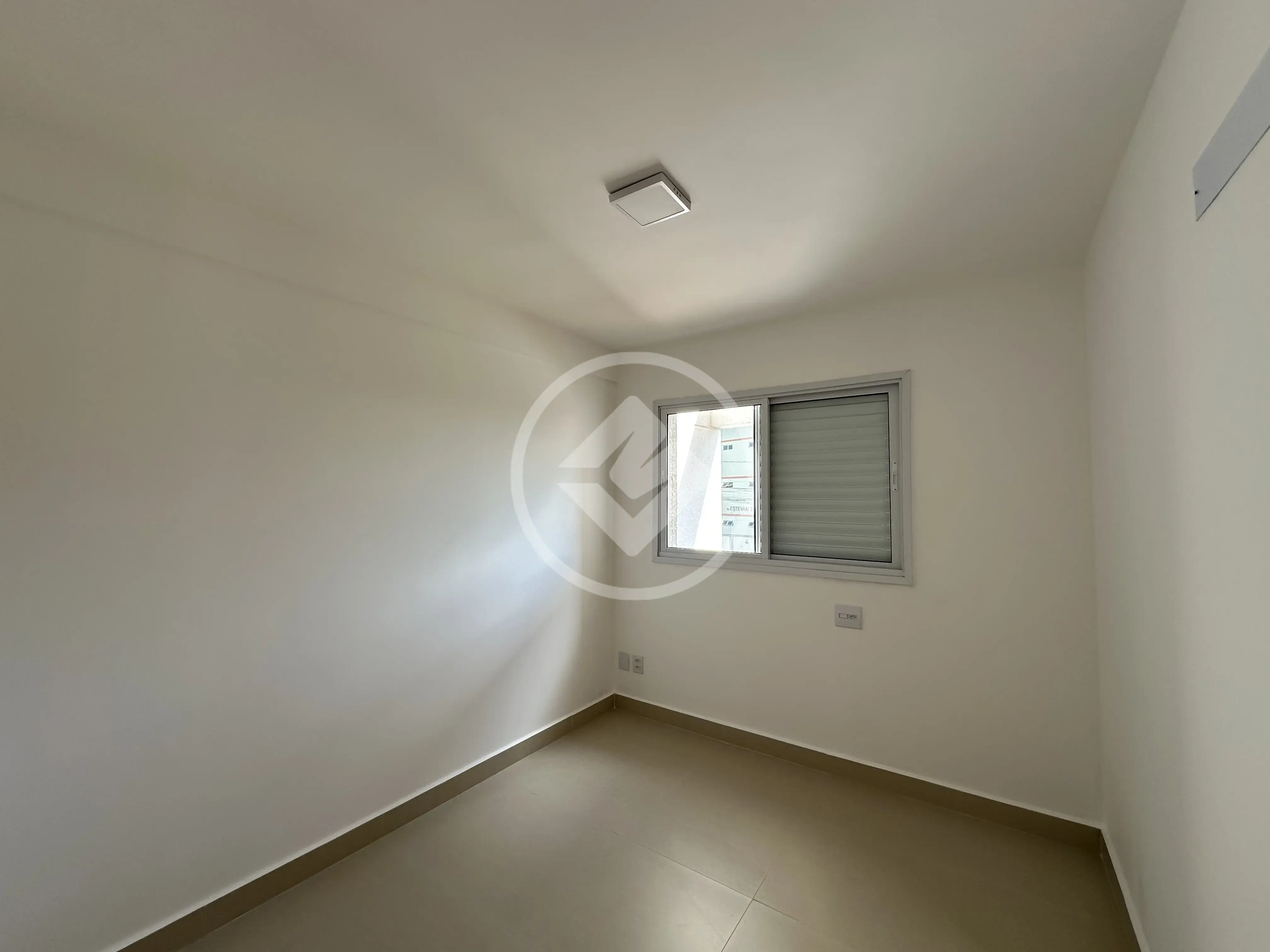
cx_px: 635
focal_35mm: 14
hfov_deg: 102.1
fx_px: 514
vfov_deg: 85.7
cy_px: 476
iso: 40
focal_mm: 2.22
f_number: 2.2
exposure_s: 1/140
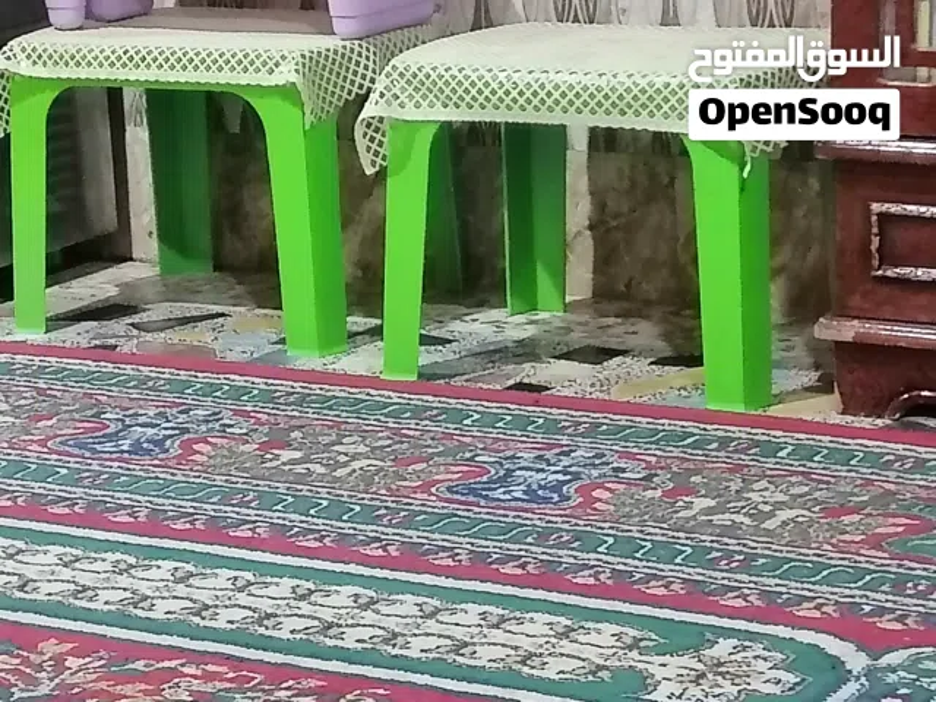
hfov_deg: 18.5
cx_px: 468
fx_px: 2866
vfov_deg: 14.0
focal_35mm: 106
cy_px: 351
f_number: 1.8
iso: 400
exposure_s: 1/25
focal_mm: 3.95
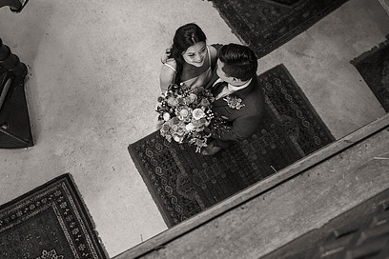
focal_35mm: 37
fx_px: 400
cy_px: 81
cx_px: 174
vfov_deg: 35.5
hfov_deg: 51.8
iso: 2500
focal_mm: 26
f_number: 2.8
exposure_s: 1/125
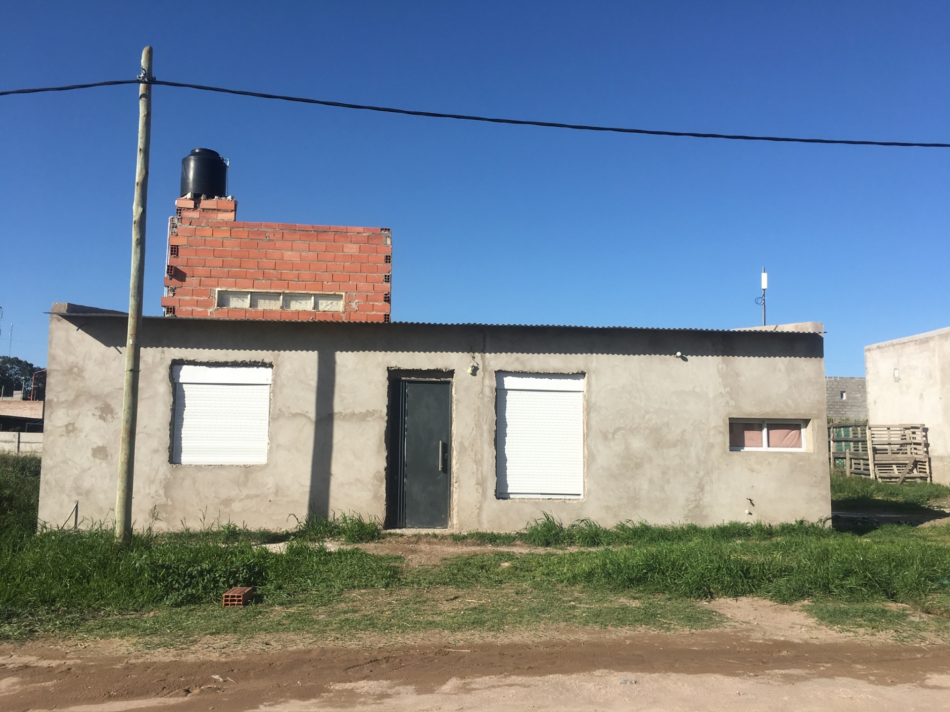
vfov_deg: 48.2
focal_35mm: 29
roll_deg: -0.7
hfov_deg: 61.7
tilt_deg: +7.9
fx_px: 796
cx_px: 475
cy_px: 356
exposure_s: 1/1876
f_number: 2.2
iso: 25
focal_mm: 4.15
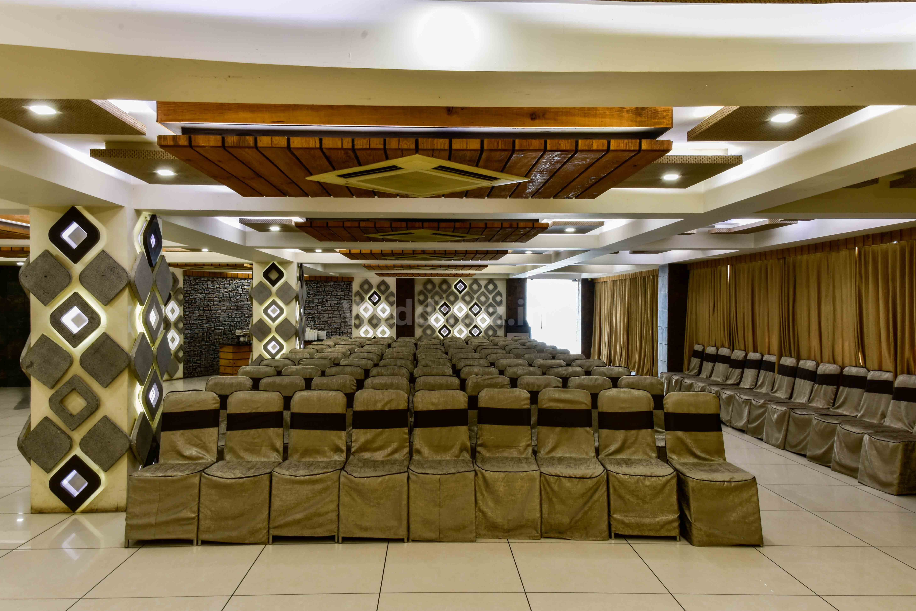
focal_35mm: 28
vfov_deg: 46.4
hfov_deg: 65.5
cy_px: 316
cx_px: 443
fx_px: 712
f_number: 16
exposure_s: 1.6
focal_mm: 18
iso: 100
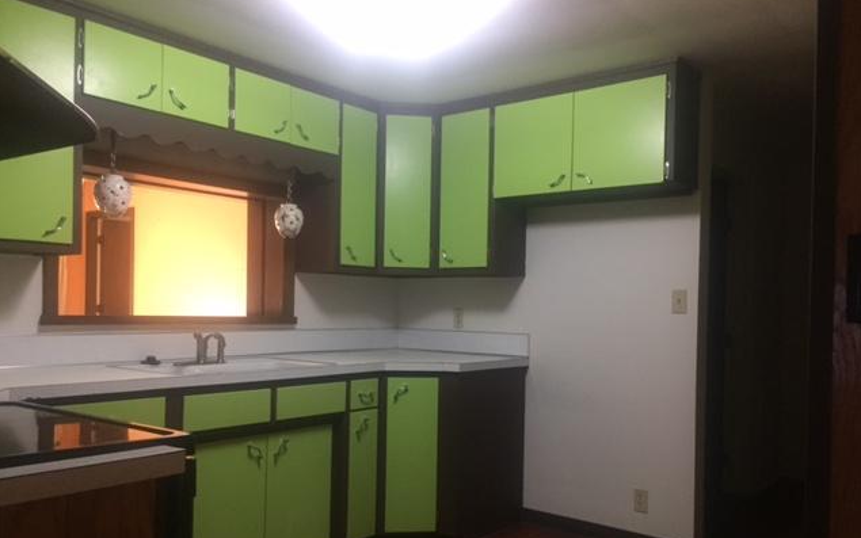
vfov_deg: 40.5
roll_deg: -1.9
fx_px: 727
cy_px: 316
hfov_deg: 61.2
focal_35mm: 31
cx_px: 431
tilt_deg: +0.5
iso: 200
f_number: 2.2
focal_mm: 4.15
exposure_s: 1/30
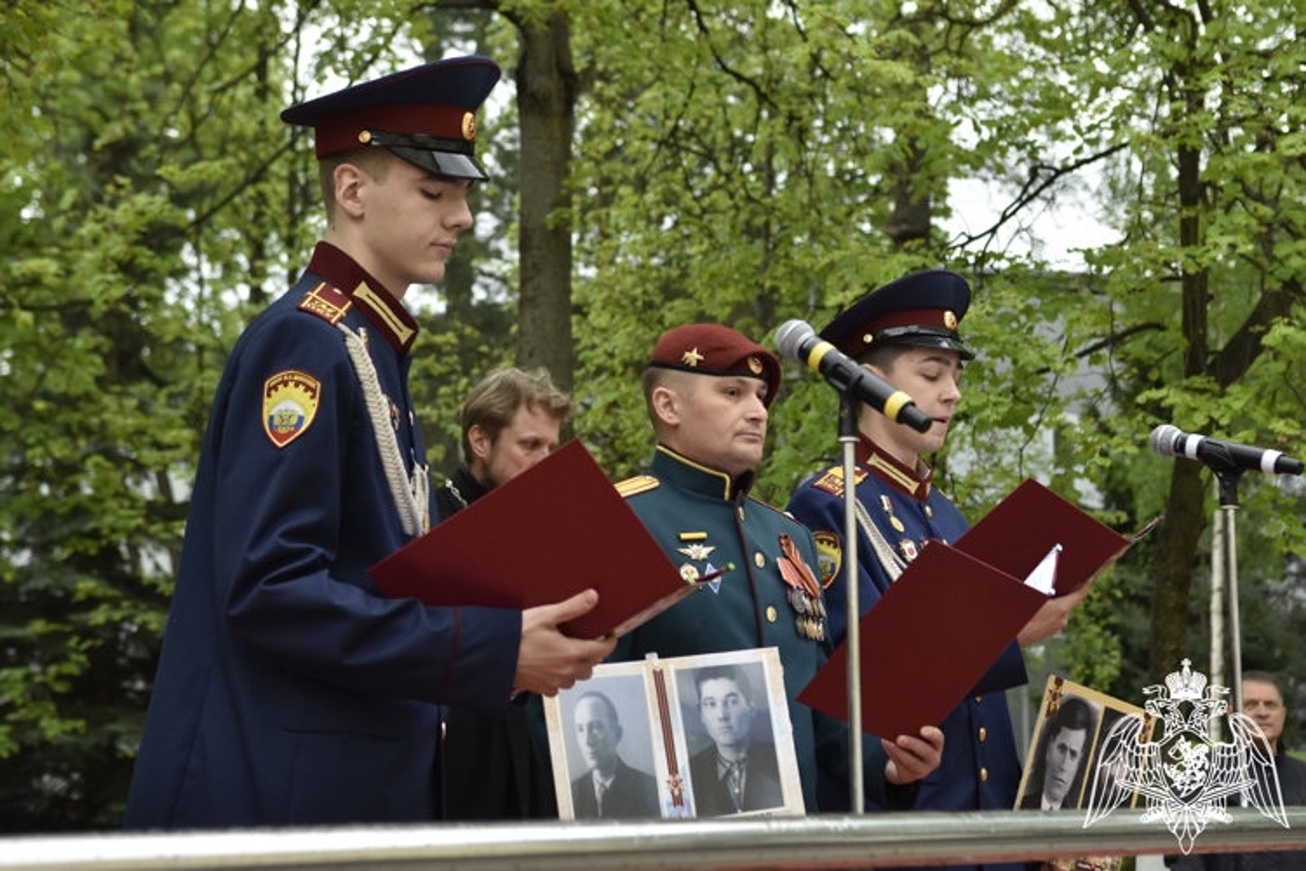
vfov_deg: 20.2
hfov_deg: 29.9
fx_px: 2449
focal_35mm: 68
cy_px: 436
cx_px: 653
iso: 640
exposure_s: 1/400
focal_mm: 45
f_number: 4.5
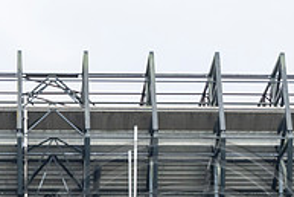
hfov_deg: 9.8
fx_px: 1716
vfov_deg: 6.5
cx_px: 180
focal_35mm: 210
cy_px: 291
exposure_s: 1/1000
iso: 2500
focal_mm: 70
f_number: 4.5
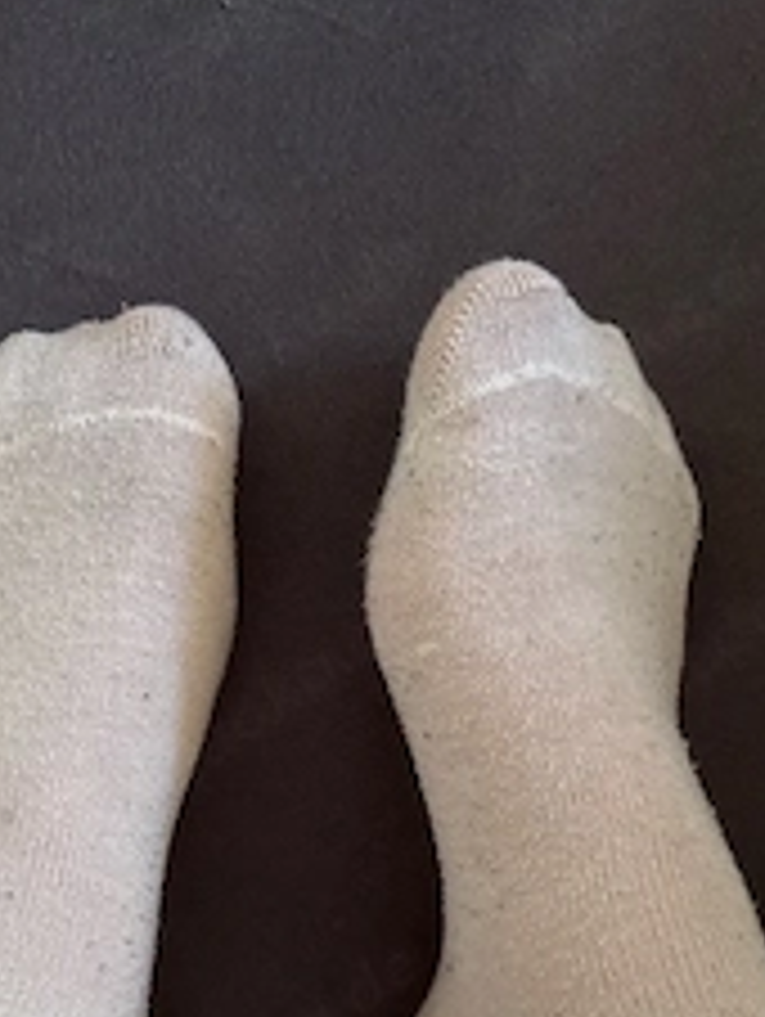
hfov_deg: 31.5
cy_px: 729
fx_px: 1353
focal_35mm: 46
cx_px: 342
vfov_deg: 40.3
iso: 640
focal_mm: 5.96
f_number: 1.6
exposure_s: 1/30
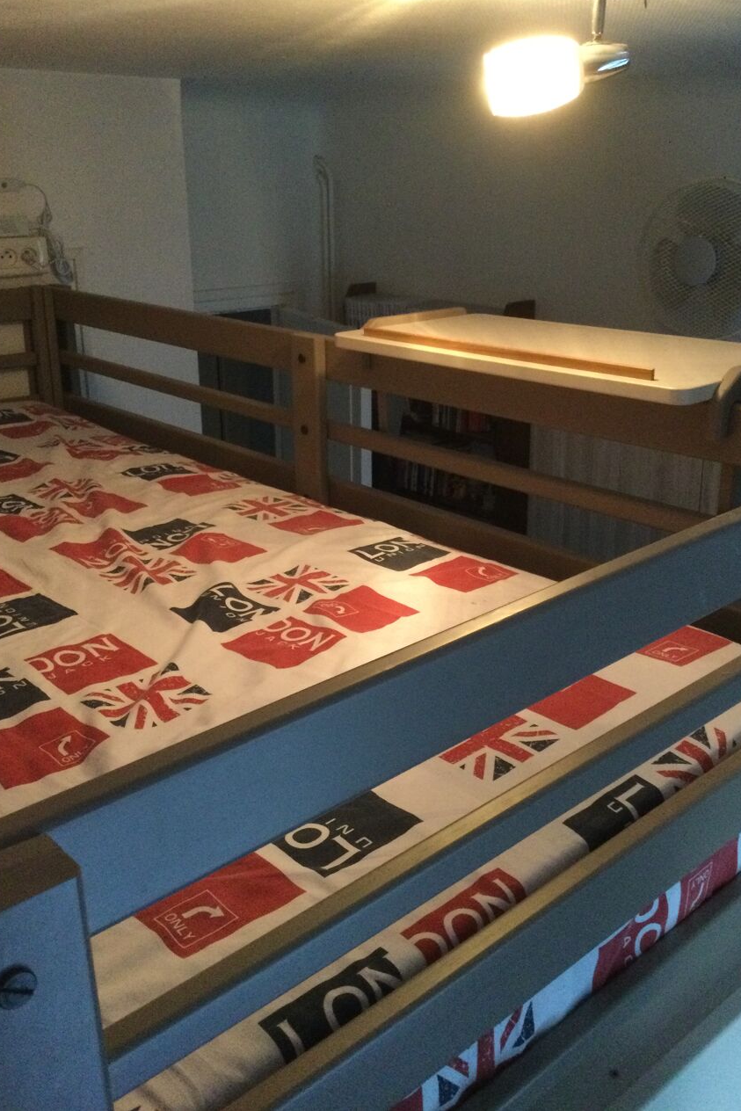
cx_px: 386
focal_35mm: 34
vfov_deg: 55.8
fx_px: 1049
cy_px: 526
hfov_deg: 38.9
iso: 320
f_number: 2.4
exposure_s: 1/17
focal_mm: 3.3
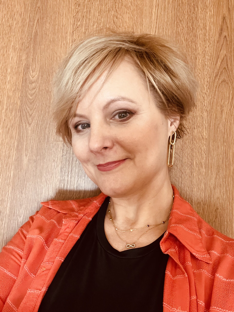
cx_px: 117
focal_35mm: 30
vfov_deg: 60.0
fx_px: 270
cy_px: 156
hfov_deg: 46.8
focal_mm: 2.71
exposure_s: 1/25
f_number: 2.2
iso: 400
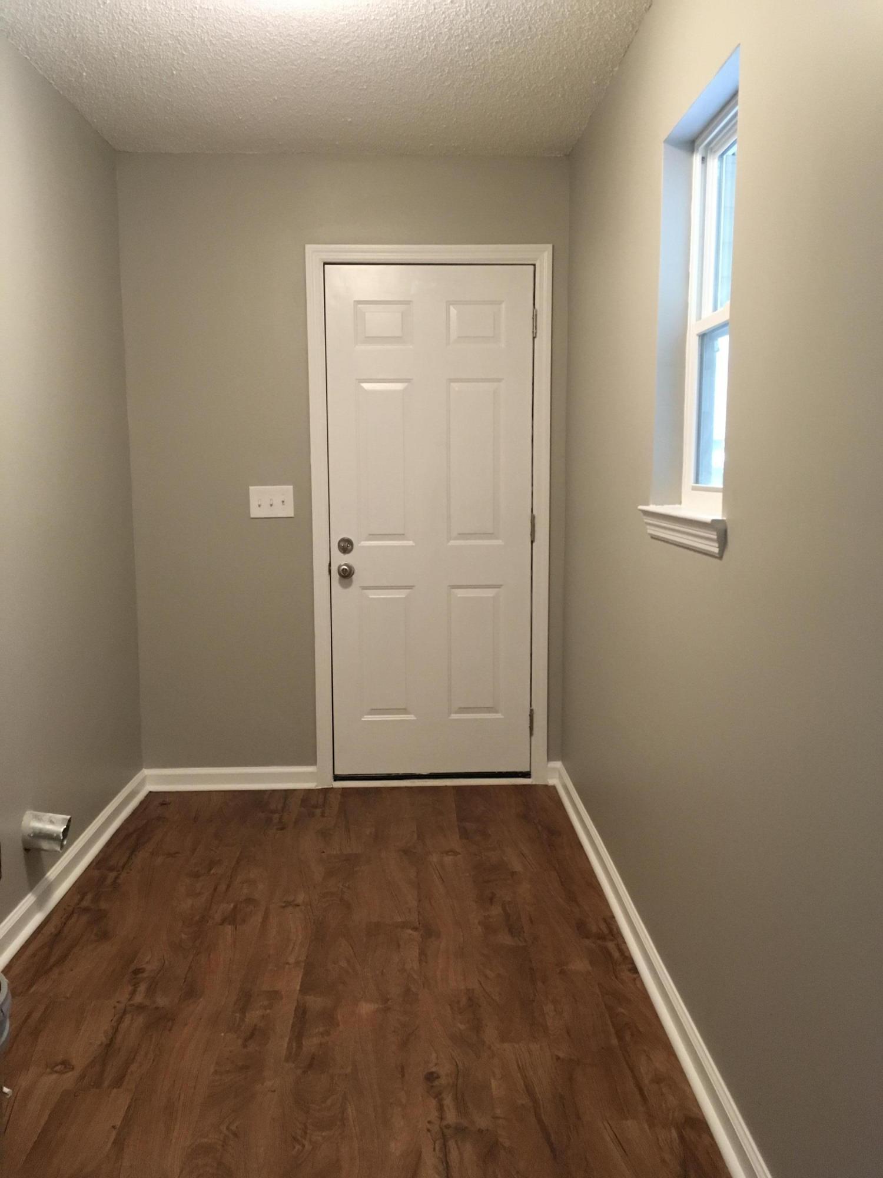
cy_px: 589
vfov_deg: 61.7
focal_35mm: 29
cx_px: 442
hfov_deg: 48.2
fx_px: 986
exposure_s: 1/30
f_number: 2.2
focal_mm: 4.15
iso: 160
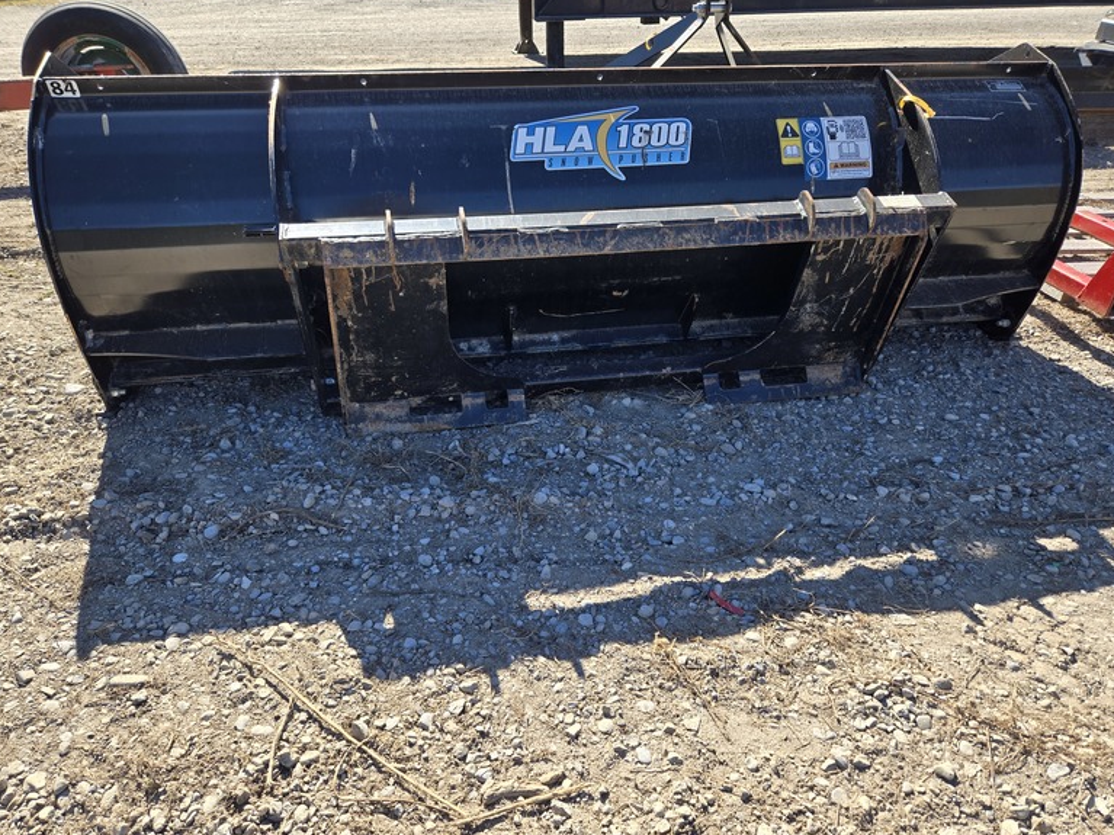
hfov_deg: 71.6
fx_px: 772
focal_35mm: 24
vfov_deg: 56.8
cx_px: 558
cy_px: 418
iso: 25
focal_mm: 5.4
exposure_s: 1/563
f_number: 1.8
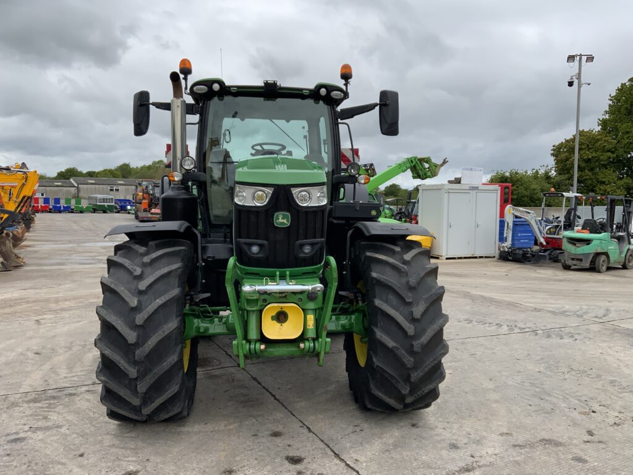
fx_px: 530
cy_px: 238
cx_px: 316
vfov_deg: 48.2
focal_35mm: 29
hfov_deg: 61.7
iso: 16
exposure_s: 1/1534
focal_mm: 3
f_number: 1.8
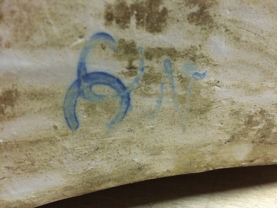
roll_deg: -1.1
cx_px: 138
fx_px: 232
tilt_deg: -20.8
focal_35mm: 29
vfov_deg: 48.2
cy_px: 104
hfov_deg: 61.7
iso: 500
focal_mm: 4.15
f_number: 2.2
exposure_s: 1/17
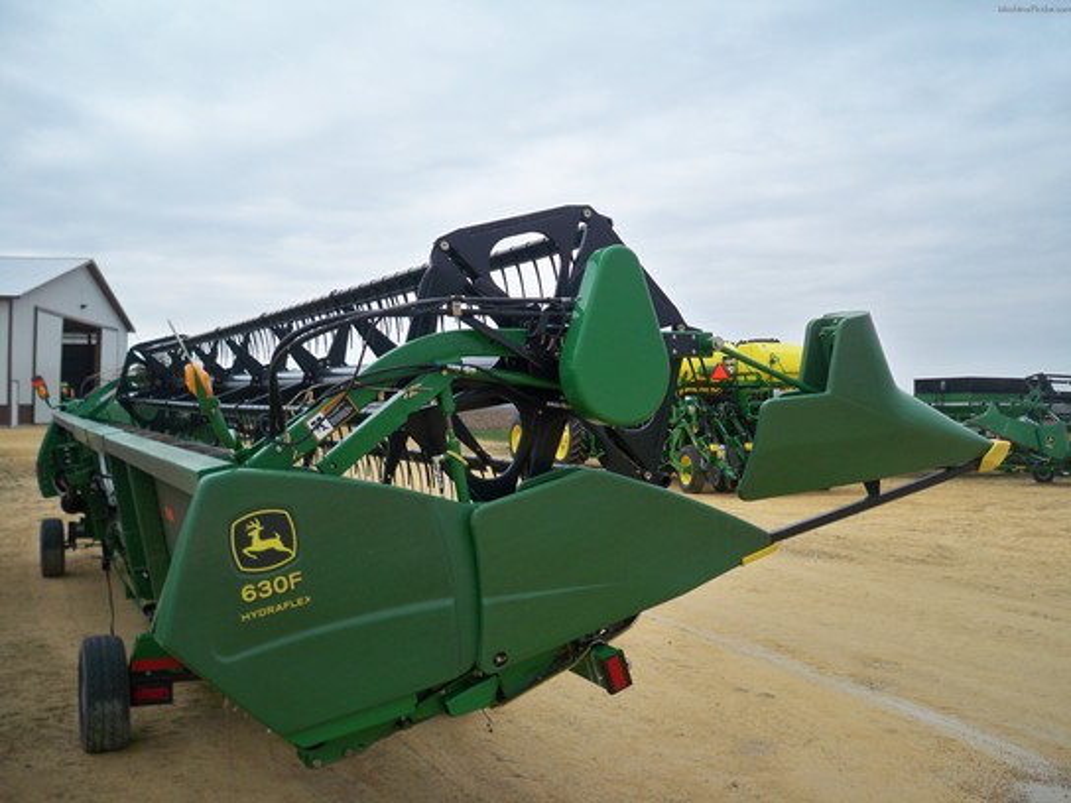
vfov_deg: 40.7
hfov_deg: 52.6
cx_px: 536
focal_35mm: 35
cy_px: 402
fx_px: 1083
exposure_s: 1/400
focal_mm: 6.3
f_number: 3.1
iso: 100
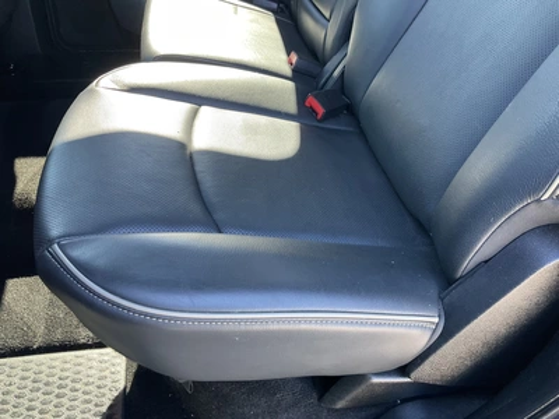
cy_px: 210
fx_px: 468
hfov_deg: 61.7
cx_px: 280
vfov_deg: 48.2
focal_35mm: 29
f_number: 1.8
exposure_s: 1/90
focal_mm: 3
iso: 64
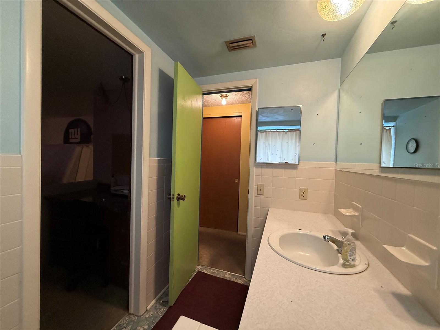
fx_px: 178
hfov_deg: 102.1
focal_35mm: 14
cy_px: 165
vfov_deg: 85.7
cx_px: 220
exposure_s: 1/120
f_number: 2.2
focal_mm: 2.22
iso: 320
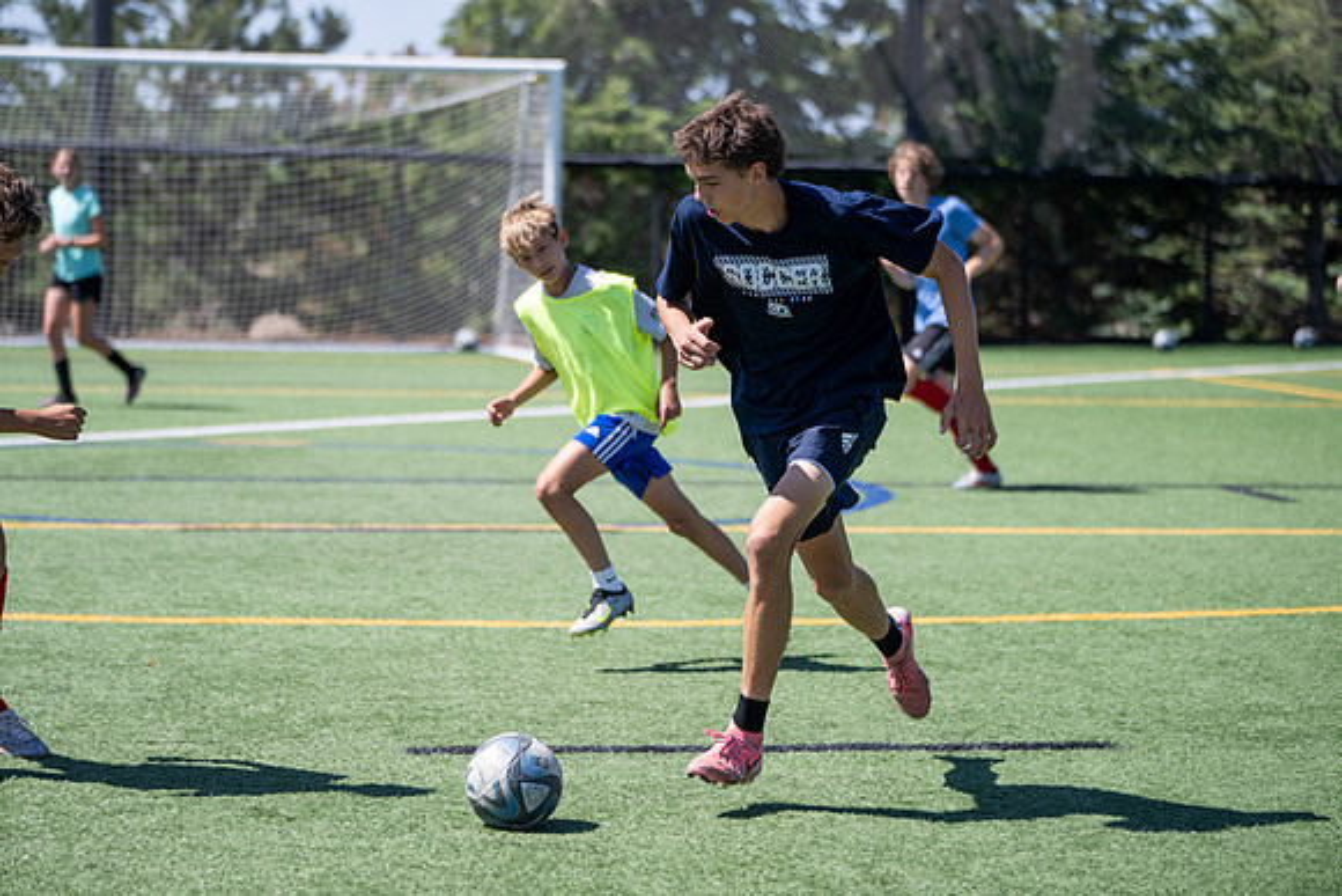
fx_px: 3915
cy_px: 448
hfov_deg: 19.5
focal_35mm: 105
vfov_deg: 13.0
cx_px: 671
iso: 50
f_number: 2.8
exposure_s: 1/800
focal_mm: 105
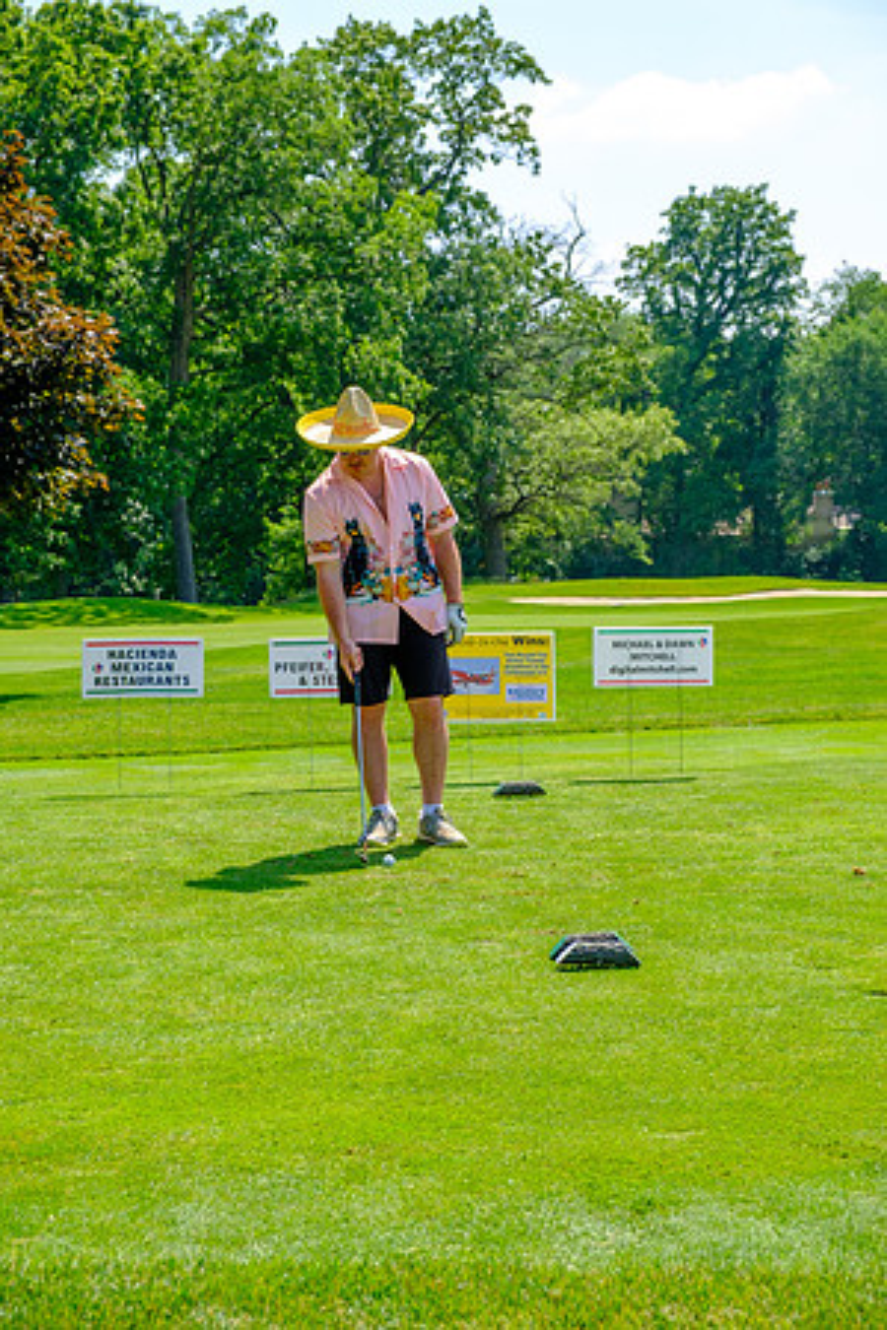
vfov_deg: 31.4
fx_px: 2365
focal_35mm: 64
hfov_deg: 21.2
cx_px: 444
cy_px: 665
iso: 200
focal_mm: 42.5
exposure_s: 1/320
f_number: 5.6
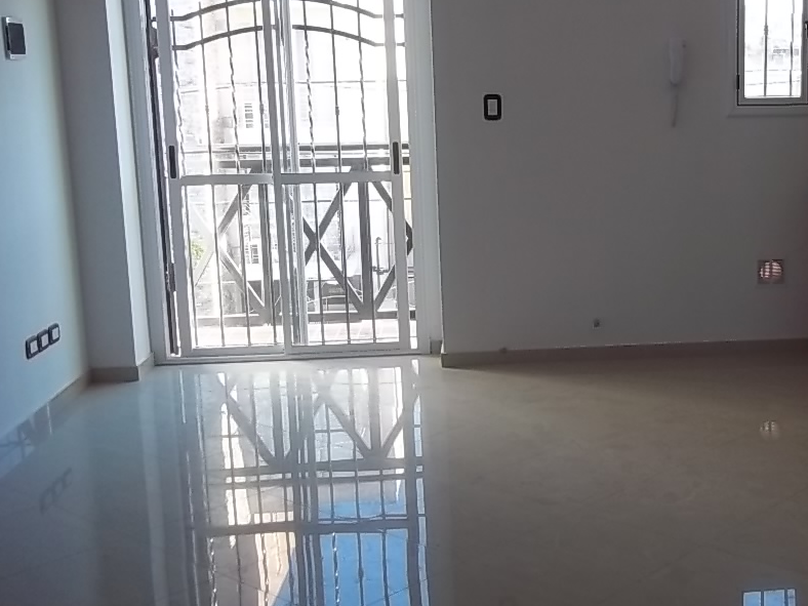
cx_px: 605
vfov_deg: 28.0
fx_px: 1214
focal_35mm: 52
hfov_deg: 36.0
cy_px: 284
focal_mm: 5.7
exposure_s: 1/80
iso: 80
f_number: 2.9
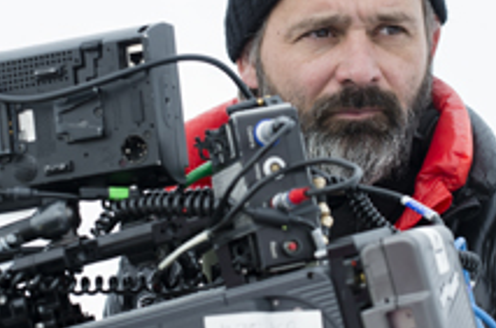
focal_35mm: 207
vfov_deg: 6.6
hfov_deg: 10.0
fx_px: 2846
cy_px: 72
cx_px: 263
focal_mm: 110
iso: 250
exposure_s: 1/400
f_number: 6.3
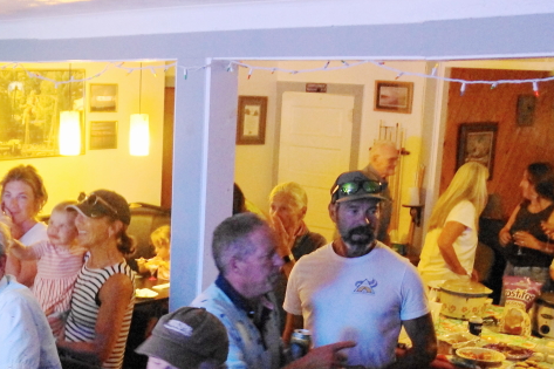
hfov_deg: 33.8
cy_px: 327
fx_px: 877
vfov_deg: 23.2
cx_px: 94
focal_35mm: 57
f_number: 3.5
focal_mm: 18
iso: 1600
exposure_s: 1/30
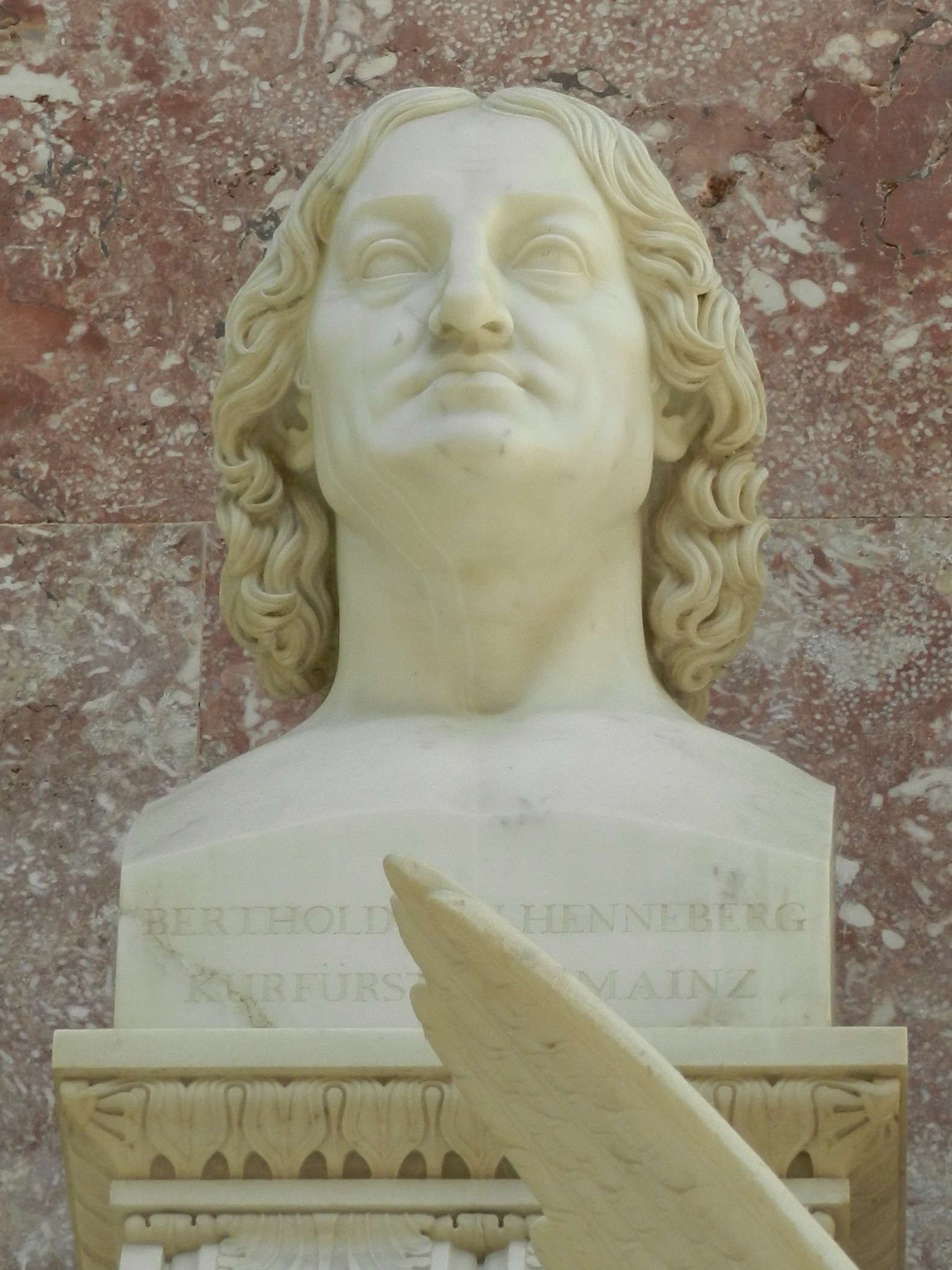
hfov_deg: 11.4
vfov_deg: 15.2
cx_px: 476
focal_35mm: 130
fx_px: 4767
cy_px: 635
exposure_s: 1/40
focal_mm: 23.1
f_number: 5
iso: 160
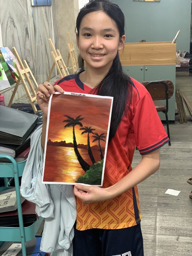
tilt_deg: -17.2
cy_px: 128
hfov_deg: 28.0
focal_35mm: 52
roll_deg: +1.7
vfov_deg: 36.8
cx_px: 96
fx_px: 385
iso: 125
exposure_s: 1/69
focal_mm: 6
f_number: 2.4
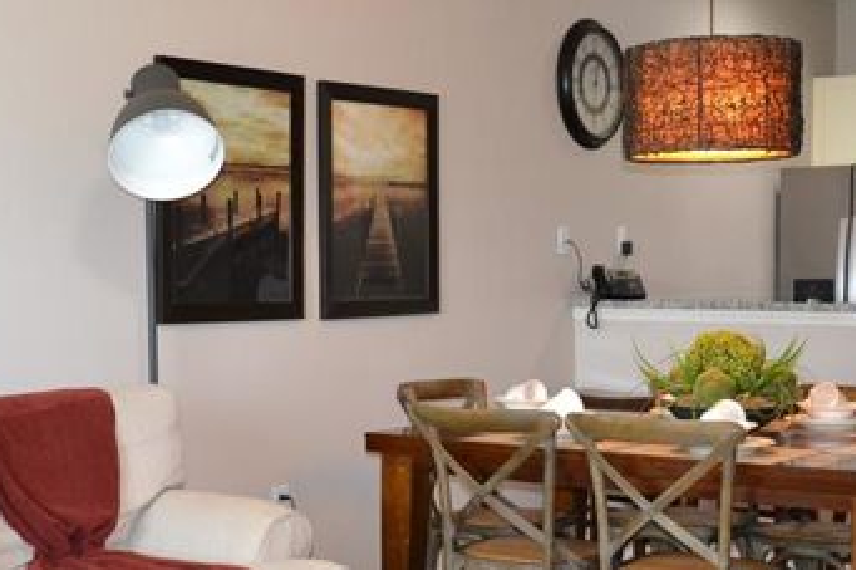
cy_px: 385
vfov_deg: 21.8
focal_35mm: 62
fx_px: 1473
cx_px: 410
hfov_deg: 32.4
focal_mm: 20
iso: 1100
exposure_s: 1/60
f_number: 3.8
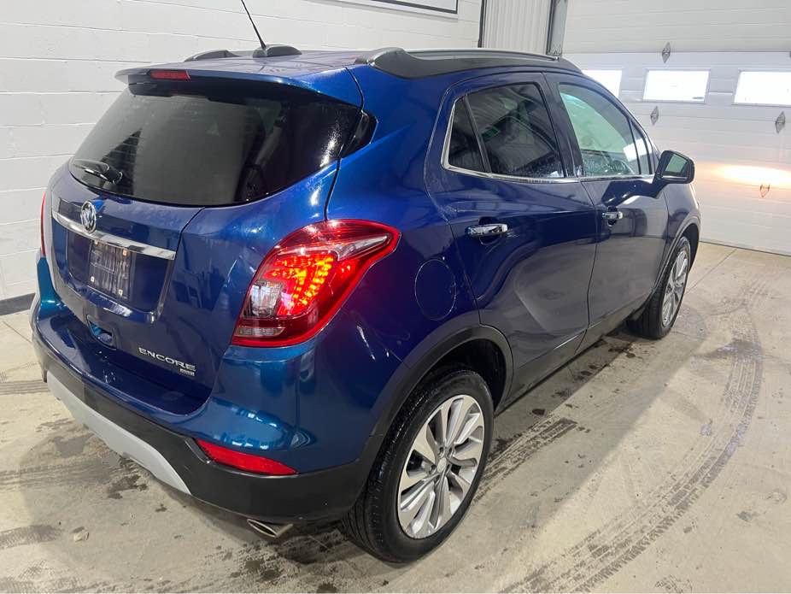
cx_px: 396
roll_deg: -0.9
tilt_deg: -19.9
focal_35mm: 26
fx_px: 594
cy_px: 297
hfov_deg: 67.3
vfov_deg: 53.1
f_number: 1.5
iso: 125
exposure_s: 1/54
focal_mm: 5.7
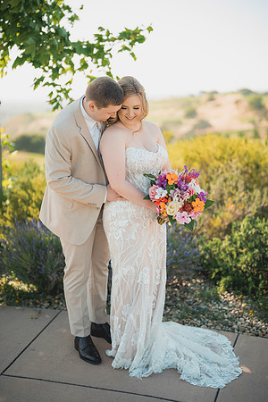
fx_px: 558
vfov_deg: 39.6
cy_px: 201
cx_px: 134
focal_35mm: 50
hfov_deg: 27.0
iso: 50
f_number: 1.2
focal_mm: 50
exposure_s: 1/1250
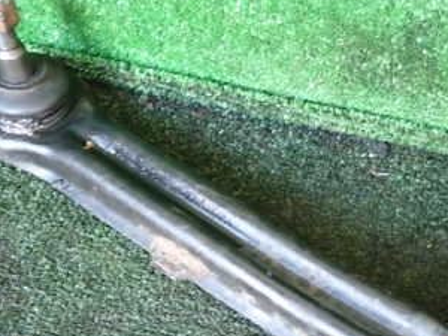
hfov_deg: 37.4
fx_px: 647
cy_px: 264
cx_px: 326
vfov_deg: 28.5
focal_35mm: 50
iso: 400
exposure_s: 1/30
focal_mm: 4.5
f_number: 2
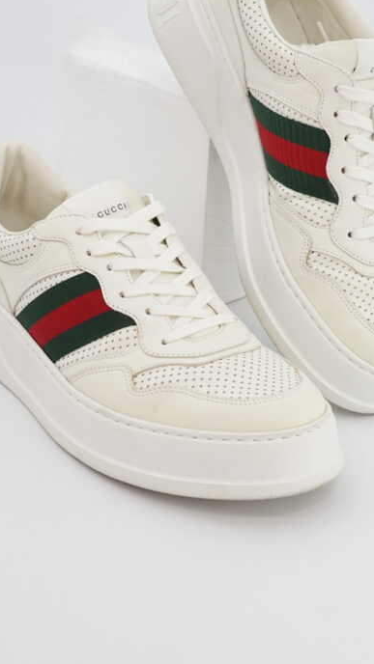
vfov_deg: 27.1
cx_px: 197
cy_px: 282
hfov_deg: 15.5
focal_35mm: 78
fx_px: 1375
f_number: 6.3
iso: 640
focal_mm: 50
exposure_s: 1/15
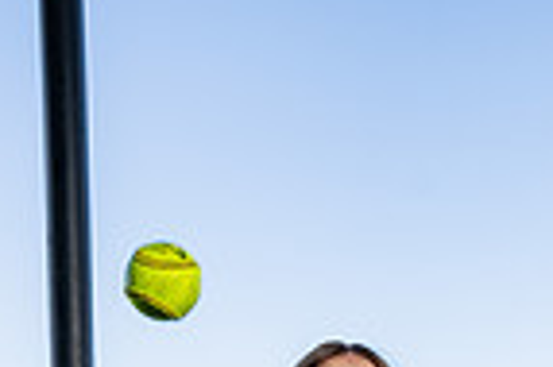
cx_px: 441
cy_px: 842
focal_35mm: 88
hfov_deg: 22.8
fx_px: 1350
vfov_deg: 12.6
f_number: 5.6
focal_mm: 28
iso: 100
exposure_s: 1/250
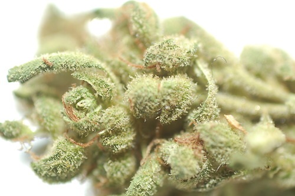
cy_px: 98
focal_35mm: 90
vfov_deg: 15.1
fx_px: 737
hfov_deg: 22.6
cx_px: 148
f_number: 5
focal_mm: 60
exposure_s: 1/60
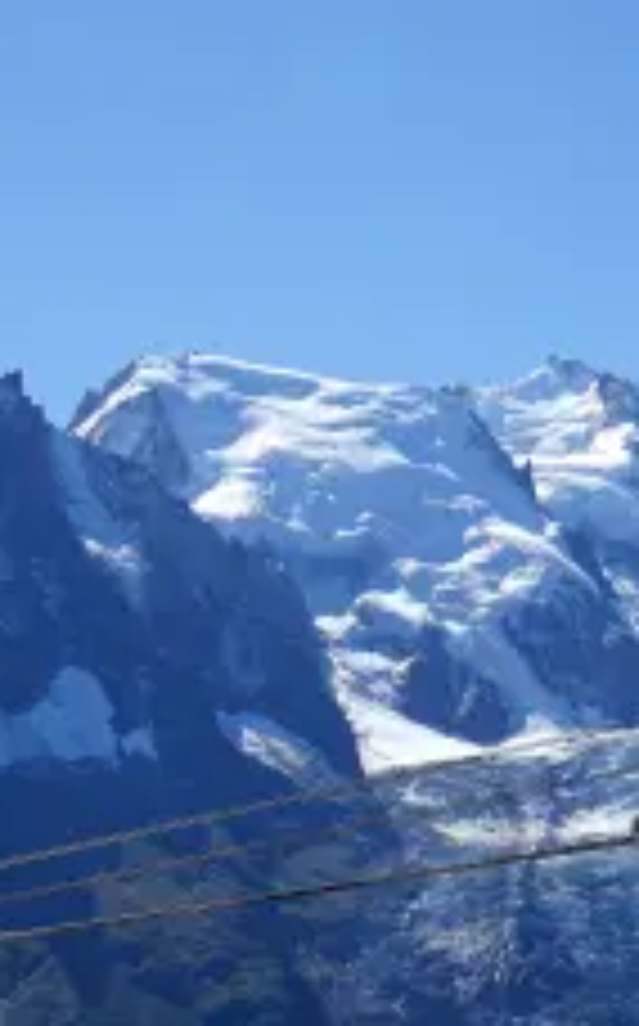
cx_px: 734
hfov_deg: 12.5
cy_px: 774
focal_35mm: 102
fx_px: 2849
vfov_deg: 20.3
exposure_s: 1/250
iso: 50
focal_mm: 38
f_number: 7.1
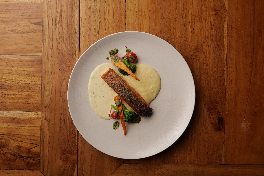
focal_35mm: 45
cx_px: 132
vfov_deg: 29.9
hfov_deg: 43.6
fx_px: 330
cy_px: 88
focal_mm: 45
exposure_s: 1/160
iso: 160
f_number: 10
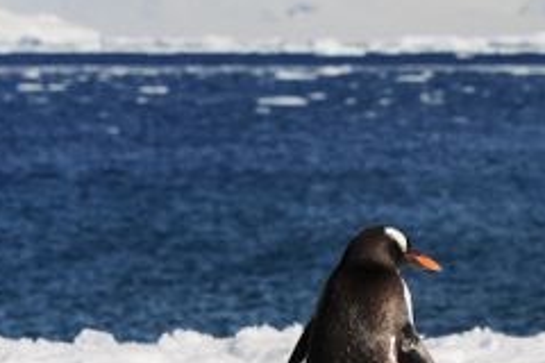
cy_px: 230
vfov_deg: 5.4
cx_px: 456
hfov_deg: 8.0
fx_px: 3875
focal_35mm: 256
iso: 400
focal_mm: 120
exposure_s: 1/640
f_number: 10
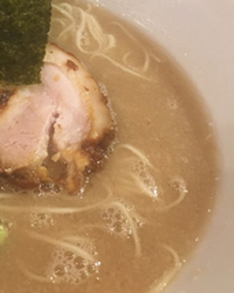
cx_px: 74
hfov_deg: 28.4
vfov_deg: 35.2
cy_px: 112
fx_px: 459
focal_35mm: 53
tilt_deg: -46.8
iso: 200
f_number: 2.2
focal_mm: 4.15
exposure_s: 1/24
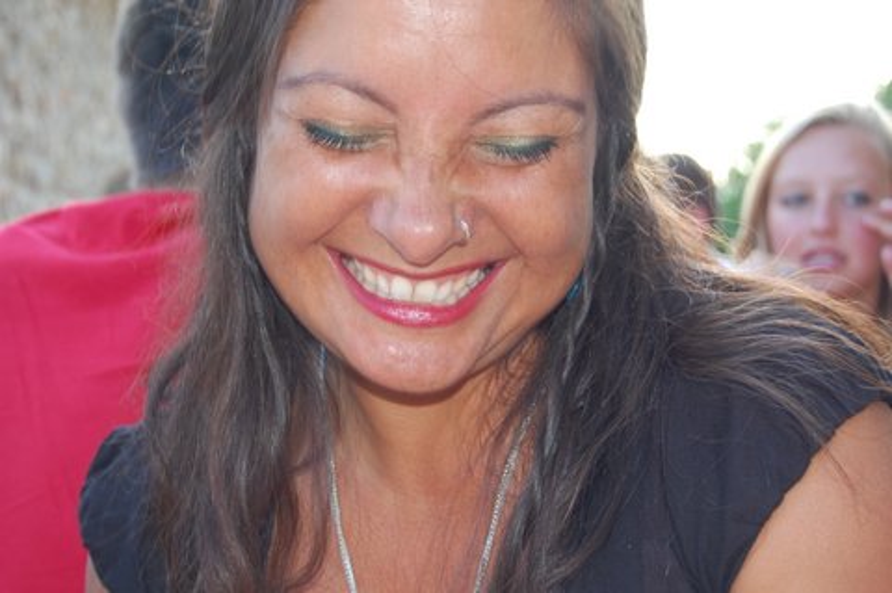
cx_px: 446
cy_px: 296
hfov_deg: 27.0
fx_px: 1856
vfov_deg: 18.1
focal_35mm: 75
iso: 400
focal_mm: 50
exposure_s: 1/60
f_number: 5.6
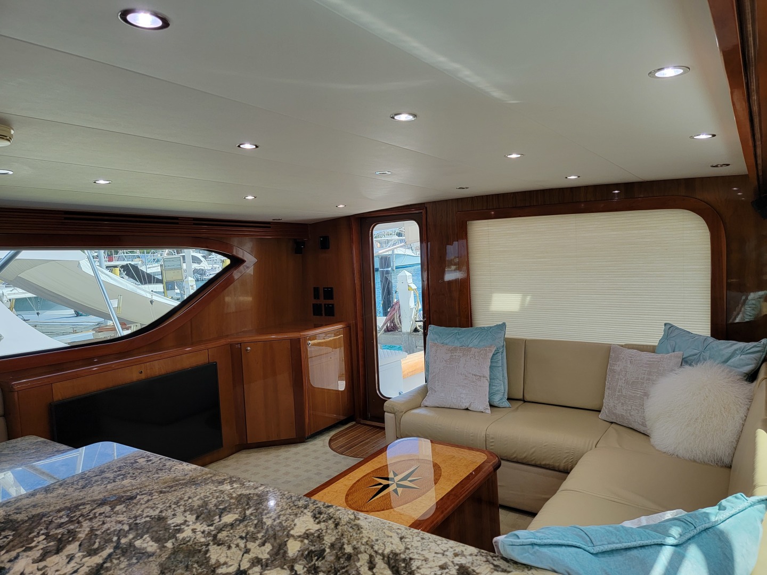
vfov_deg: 56.8
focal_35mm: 24
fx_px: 532
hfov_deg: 71.6
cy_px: 288
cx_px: 384
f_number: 1.8
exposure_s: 1/120
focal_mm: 6.7
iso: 125
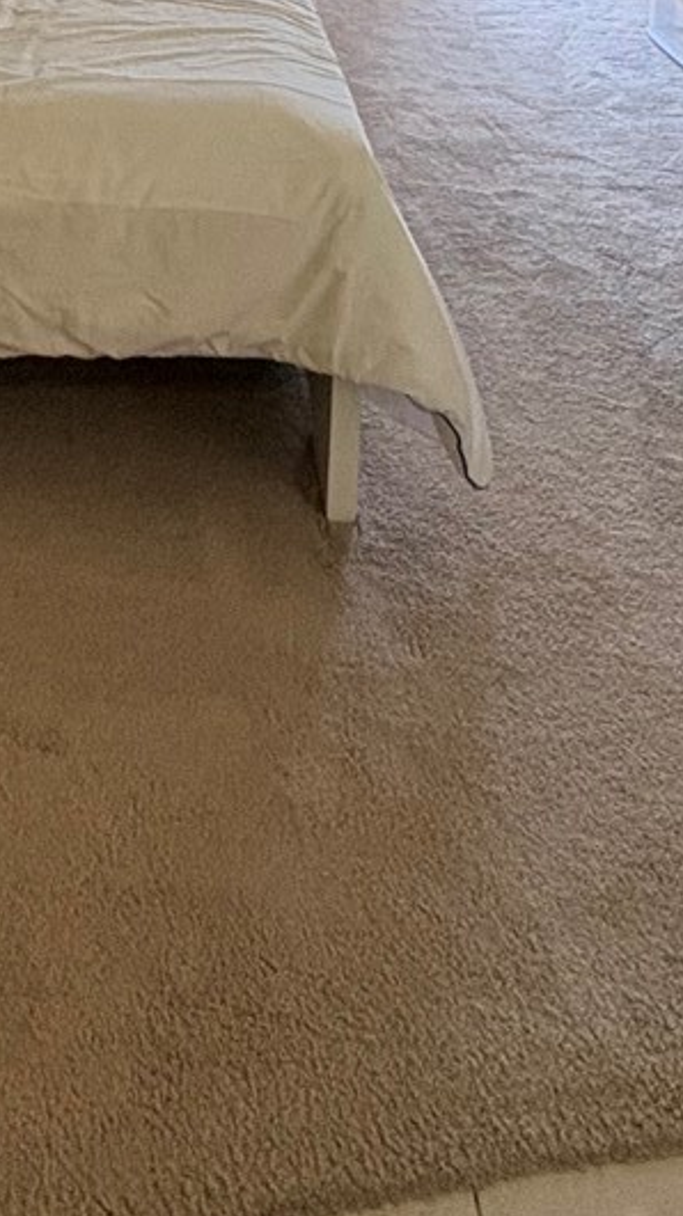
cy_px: -334
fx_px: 1484
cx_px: 83
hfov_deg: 25.2
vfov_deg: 33.6
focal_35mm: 46
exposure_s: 1/99
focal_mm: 2.22
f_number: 2.2
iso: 250
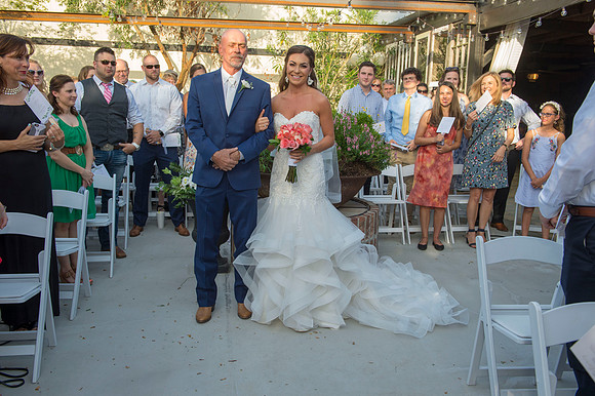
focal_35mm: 32
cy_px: 198
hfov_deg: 58.7
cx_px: 298
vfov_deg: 41.1
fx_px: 529
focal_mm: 32
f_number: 5.6
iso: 500
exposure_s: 1/640
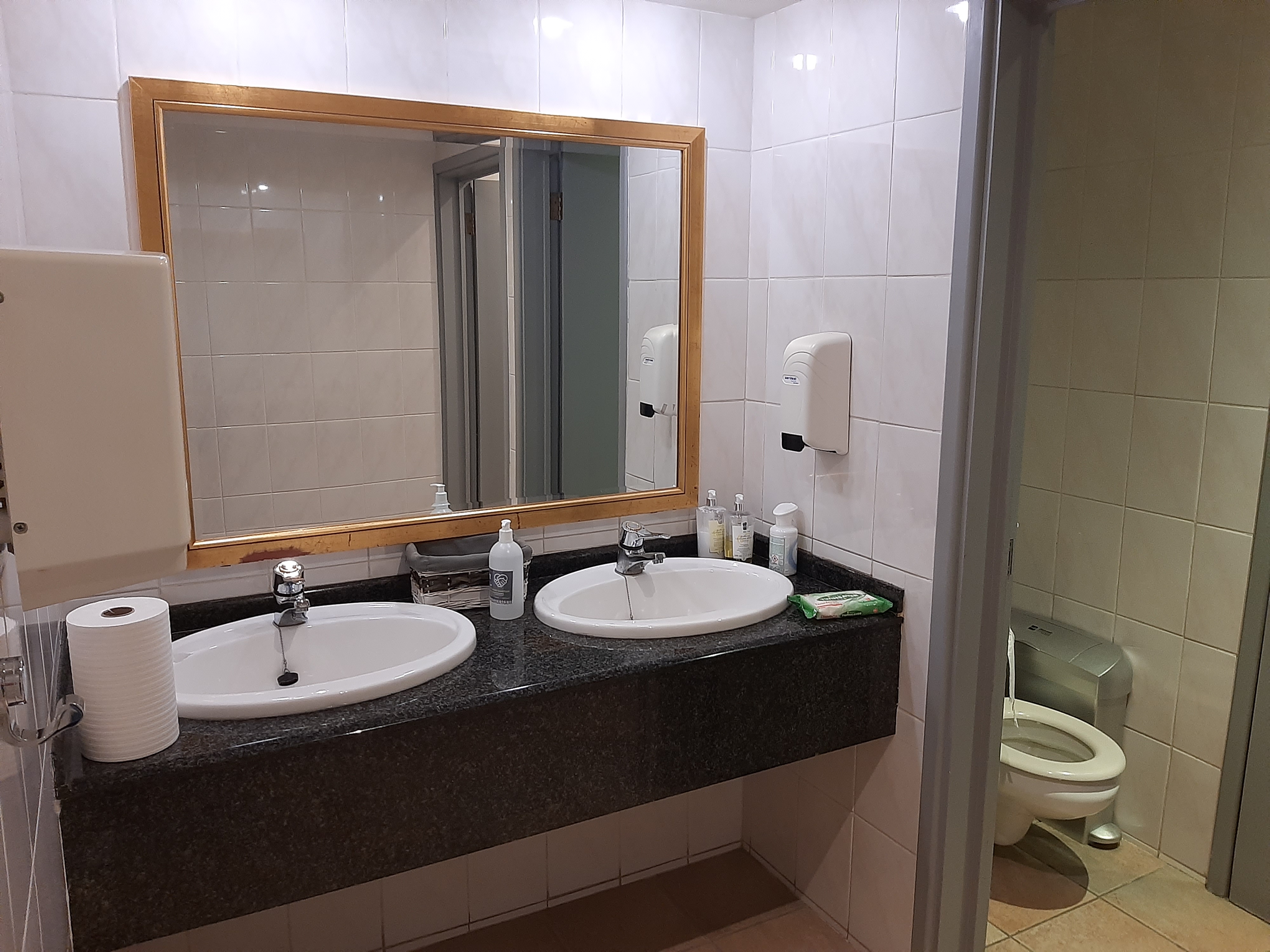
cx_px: 635
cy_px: 476
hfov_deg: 65.3
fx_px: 991
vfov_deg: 51.4
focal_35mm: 27
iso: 160
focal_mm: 3.93
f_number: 1.7
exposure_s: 1/50
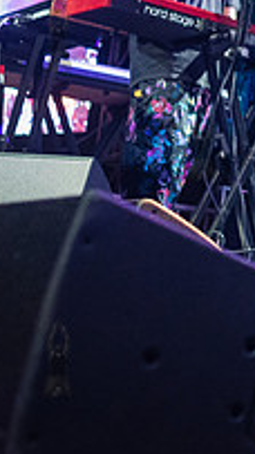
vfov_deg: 19.9
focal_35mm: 105
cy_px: 32
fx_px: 1264
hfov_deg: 10.7
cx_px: 490
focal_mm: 35
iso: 4000
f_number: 3.2
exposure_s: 1/320
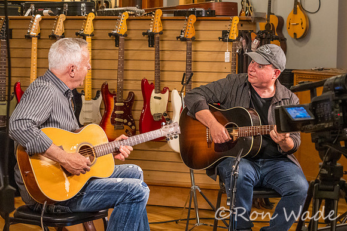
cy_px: 133
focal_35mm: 91
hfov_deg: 22.5
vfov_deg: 15.1
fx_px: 874
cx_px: 185
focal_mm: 76
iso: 20000
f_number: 7.1
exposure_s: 1/200
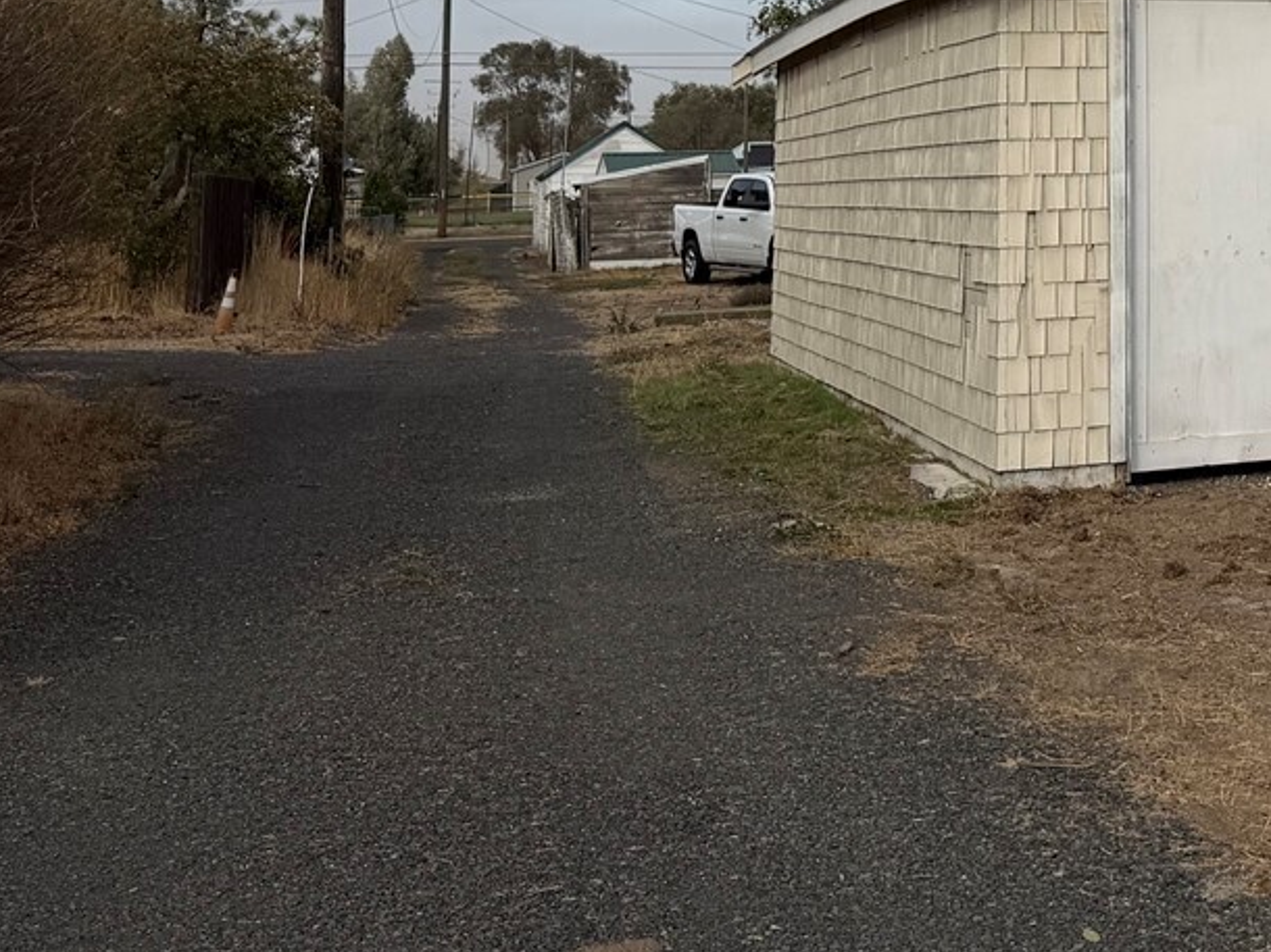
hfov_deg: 27.9
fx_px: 2312
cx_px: 1411
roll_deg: +1.6
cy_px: -117
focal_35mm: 63
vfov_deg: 21.9
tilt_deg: +7.1
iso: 80
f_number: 1.78
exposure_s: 1/4673
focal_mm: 6.76
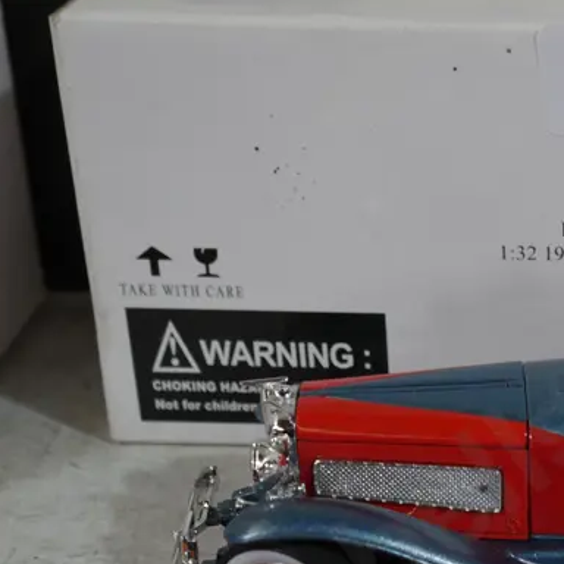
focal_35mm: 85
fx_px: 1567
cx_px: 687
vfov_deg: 20.4
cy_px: 337
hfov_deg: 19.2
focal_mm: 18
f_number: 4
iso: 500
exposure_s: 1/60
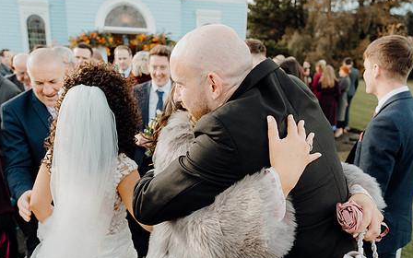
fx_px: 371
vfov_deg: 38.0
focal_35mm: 33
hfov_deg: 58.1
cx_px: 218
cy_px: 167
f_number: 3.5
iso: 200
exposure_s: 1/400
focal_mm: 25
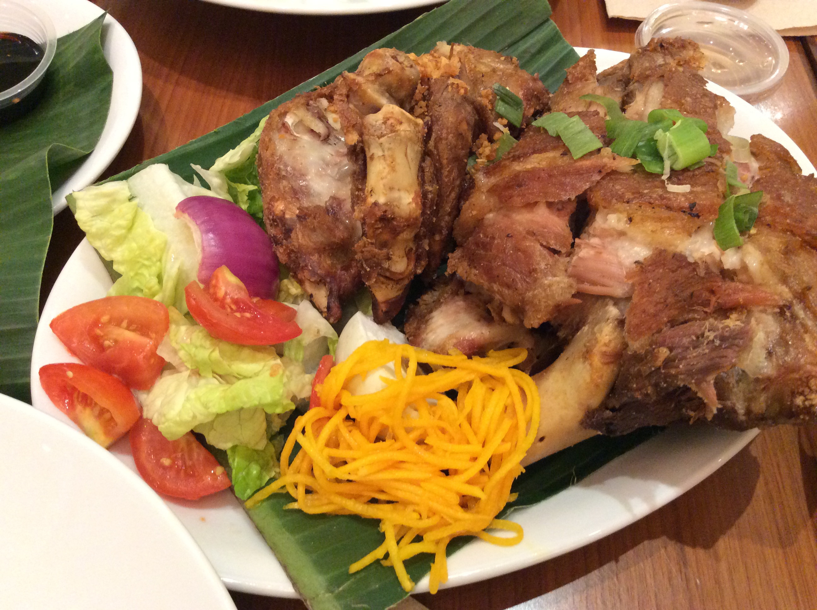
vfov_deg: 44.1
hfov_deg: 56.9
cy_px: 305
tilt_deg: -55.5
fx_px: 754
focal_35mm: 32
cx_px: 408
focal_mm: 3.3
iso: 320
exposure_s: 1/24
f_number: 2.4
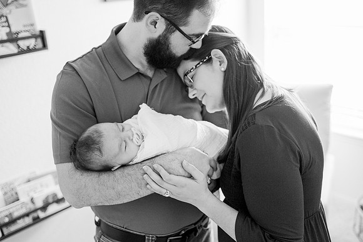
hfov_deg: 50.3
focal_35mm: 38
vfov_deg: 34.7
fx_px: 387
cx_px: 182
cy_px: 133
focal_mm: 35
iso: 800
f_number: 1.8
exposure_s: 1/125
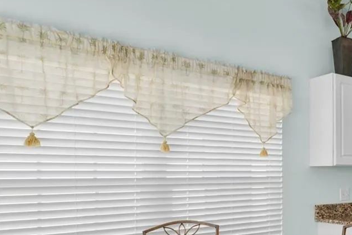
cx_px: 364
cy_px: 174
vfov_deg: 34.4
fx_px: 371
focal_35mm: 38
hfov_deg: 42.6
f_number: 7.1
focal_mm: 10
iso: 100
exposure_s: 1/3.33
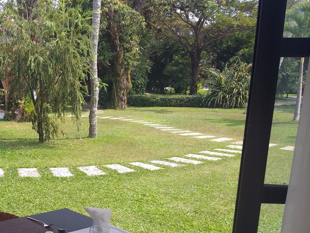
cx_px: 45
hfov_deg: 39.7
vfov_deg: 31.3
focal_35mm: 45
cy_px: 187
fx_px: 403
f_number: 1.7
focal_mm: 3.93
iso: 40
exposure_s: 1/517
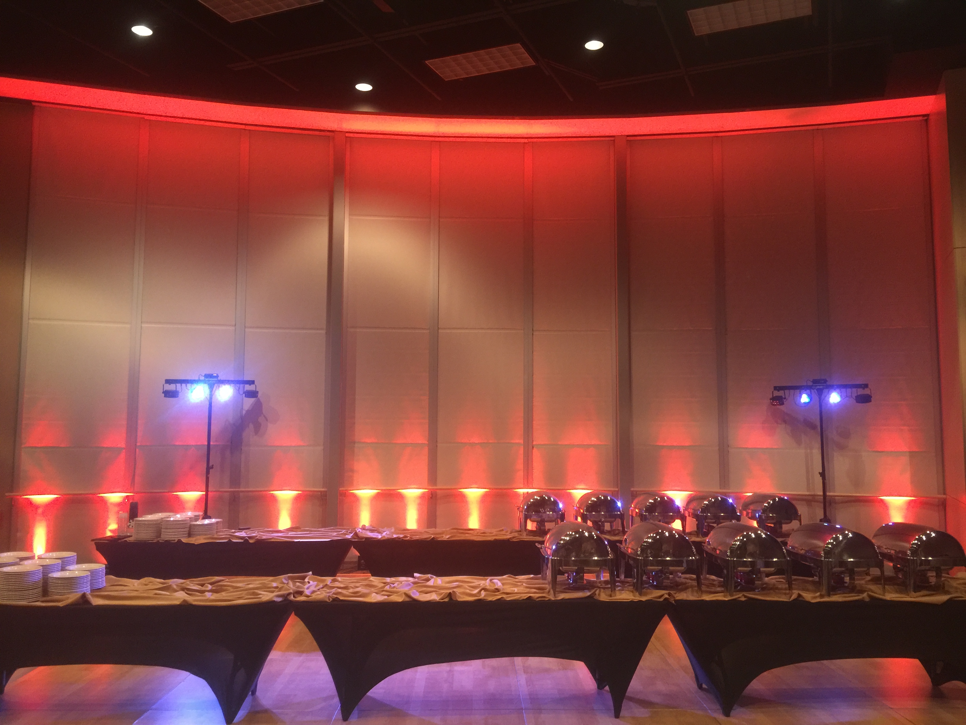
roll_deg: -1.3
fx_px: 809
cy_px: 362
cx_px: 483
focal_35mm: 29
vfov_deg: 48.2
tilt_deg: +5.7
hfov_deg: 61.7
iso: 100
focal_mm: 4.15
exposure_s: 1/15
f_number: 2.2
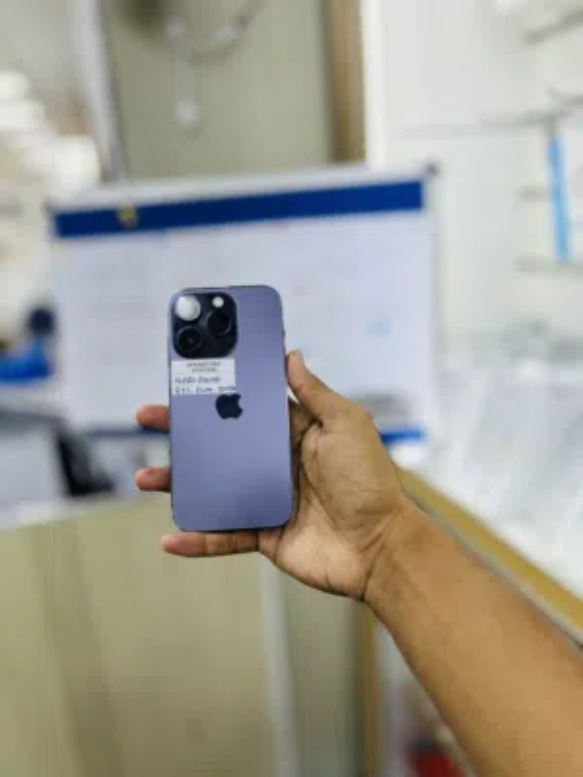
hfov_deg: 53.1
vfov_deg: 67.3
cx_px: 292
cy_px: 388
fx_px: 584
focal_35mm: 26
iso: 50
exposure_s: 1/301
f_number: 1.5
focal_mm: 5.7
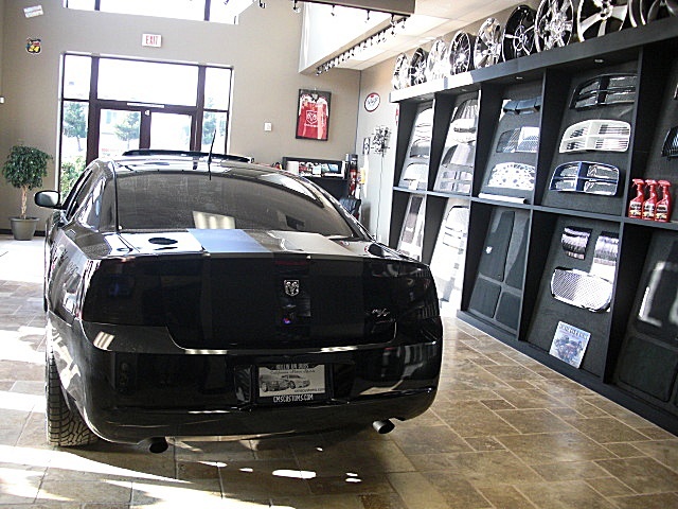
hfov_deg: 51.4
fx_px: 705
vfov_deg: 39.7
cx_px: 339
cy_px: 254
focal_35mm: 36
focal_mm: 6.3
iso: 200
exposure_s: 1/60
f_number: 2.8
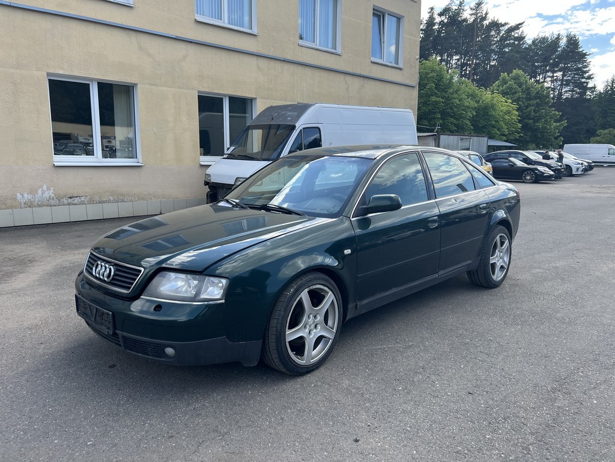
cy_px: 231
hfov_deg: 67.3
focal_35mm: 26
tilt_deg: -9.5
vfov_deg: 53.1
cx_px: 308
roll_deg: -1.2
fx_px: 462
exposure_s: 1/1029
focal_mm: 5.7
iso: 50
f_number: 1.5
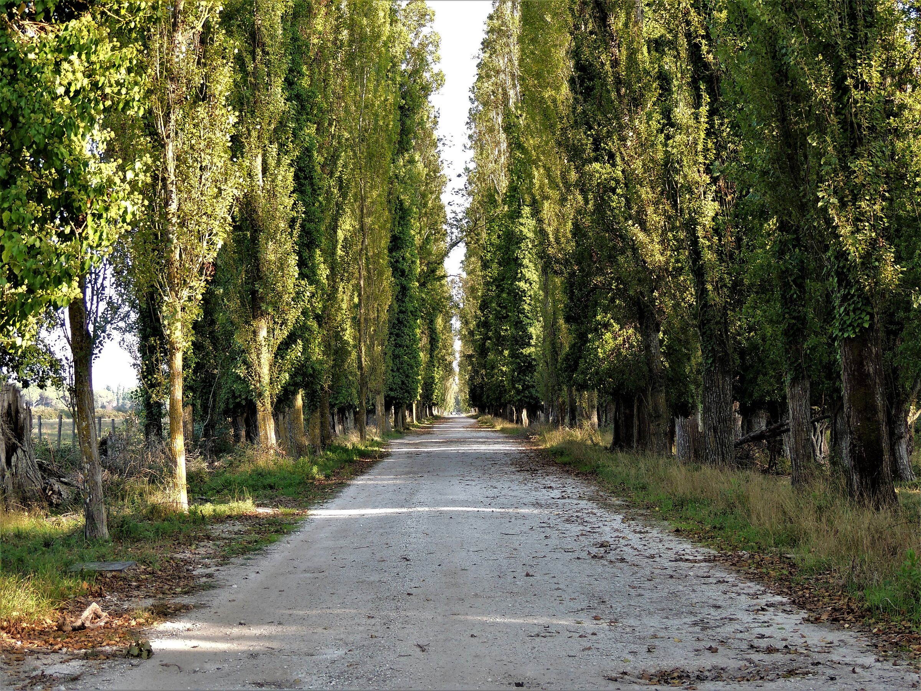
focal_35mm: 60
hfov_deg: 32.2
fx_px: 1596
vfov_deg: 24.4
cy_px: 346
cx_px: 460
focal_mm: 10.7
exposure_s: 1/80
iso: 100
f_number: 3.7
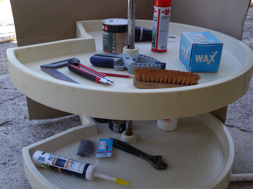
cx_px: 126
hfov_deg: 49.0
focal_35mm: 38
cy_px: 94
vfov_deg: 37.7
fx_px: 278
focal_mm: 6.8
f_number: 3.3
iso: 100
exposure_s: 1/160
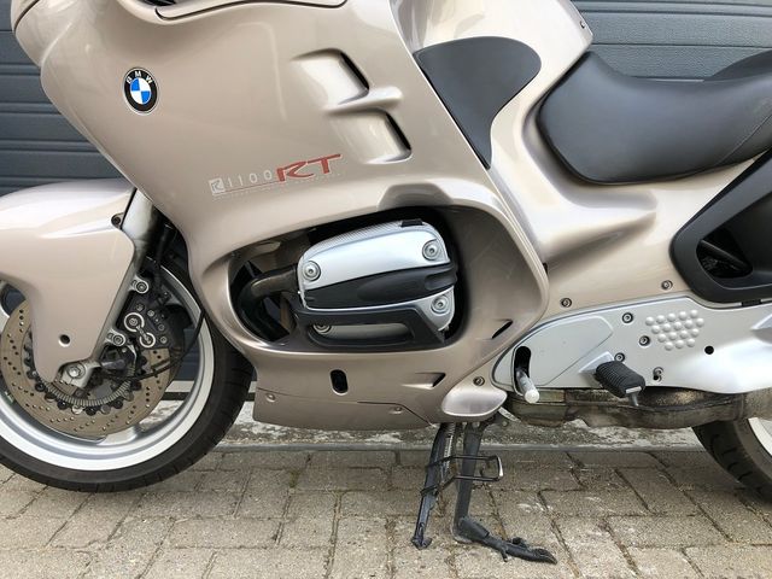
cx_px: 386
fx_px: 624
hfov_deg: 63.4
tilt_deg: -8.8
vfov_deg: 49.7
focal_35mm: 28
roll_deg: -0.4
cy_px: 290
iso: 20
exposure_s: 1/264
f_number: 1.8
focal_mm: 3.99
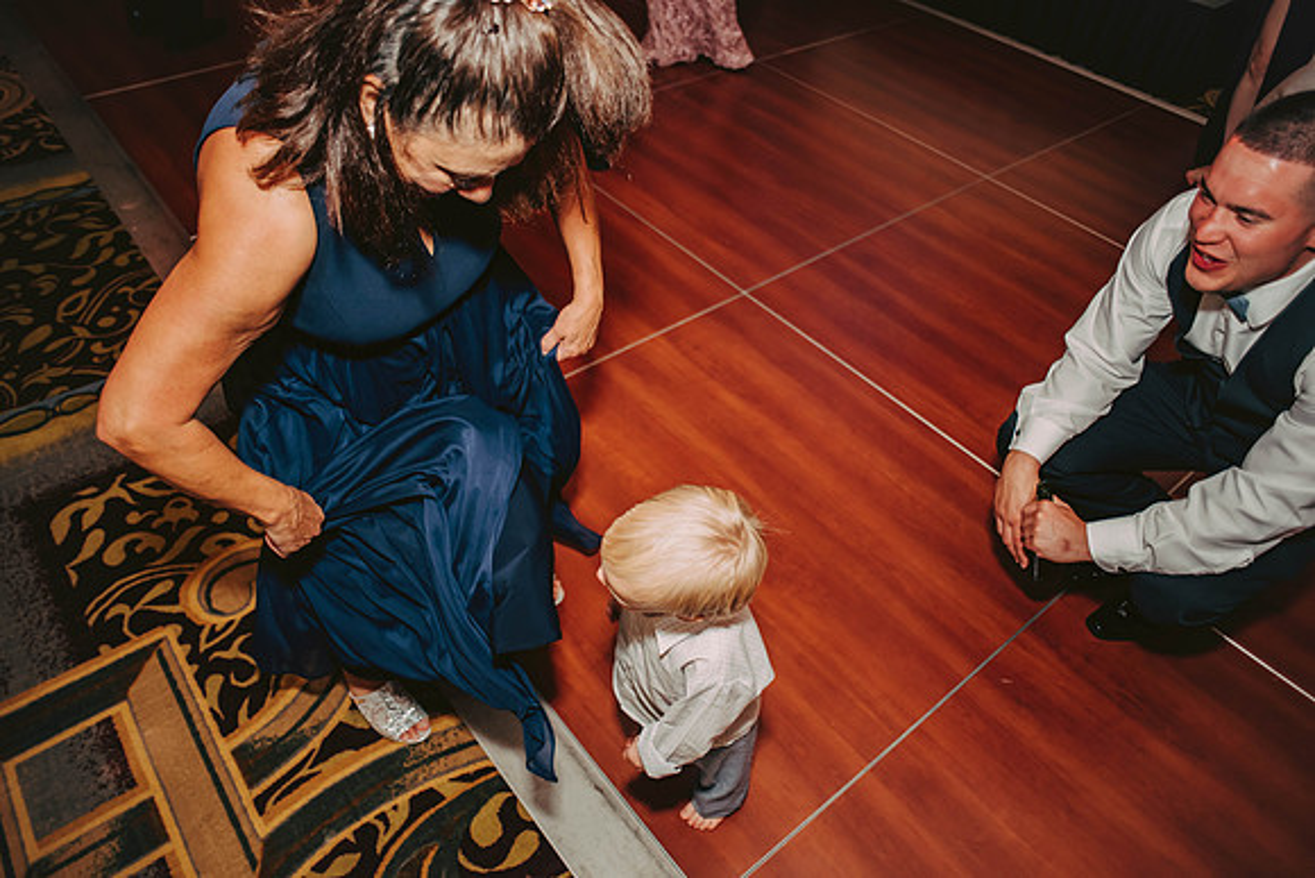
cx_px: 658
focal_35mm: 24
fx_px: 877
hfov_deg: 73.7
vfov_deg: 53.2
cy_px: 439
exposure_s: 1/100
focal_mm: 24
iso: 800
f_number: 2.8
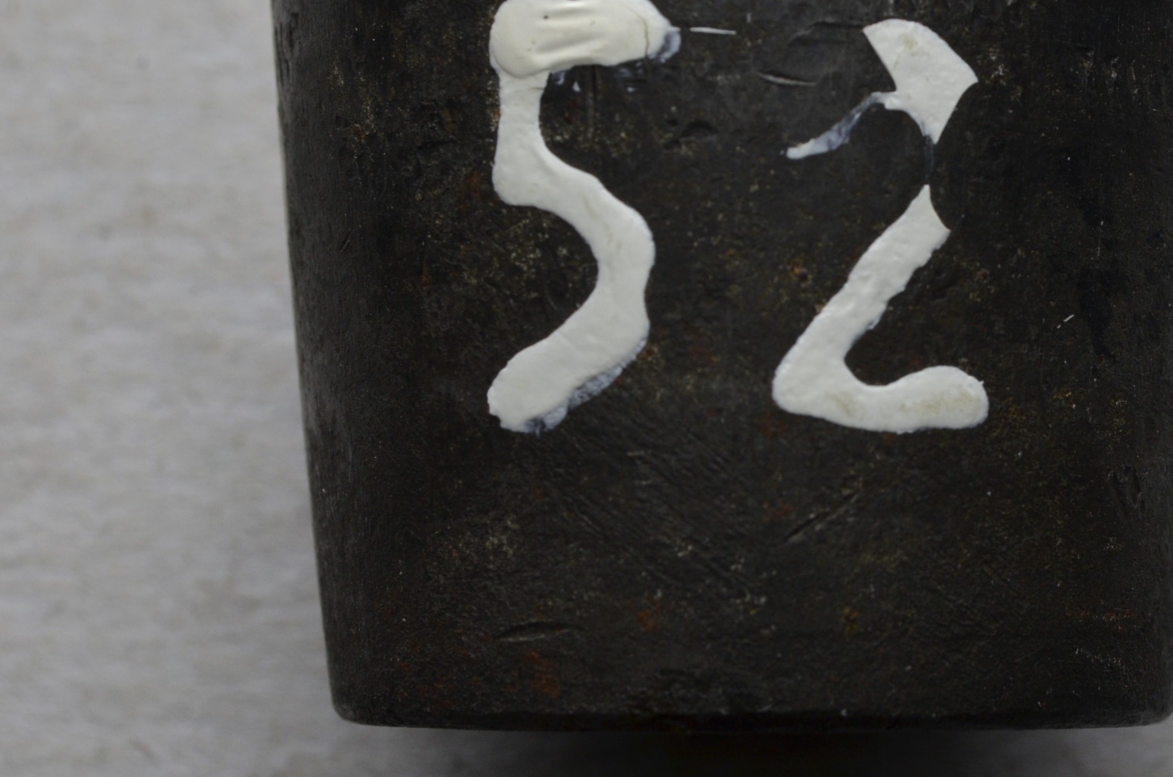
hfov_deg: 17.2
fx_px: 3860
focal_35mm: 119
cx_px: 823
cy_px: 273
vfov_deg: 11.5
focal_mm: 55
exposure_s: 1/250
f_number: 14
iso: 400
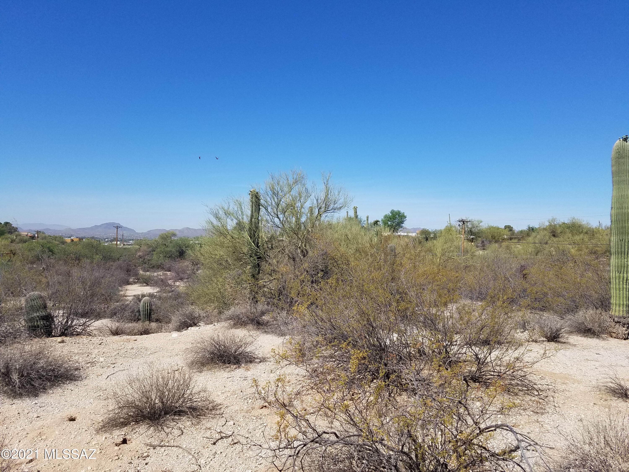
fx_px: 472
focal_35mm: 26
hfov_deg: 67.3
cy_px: 236
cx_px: 314
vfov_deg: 53.1
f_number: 1.7
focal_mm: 4.2
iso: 50
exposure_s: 1/3800
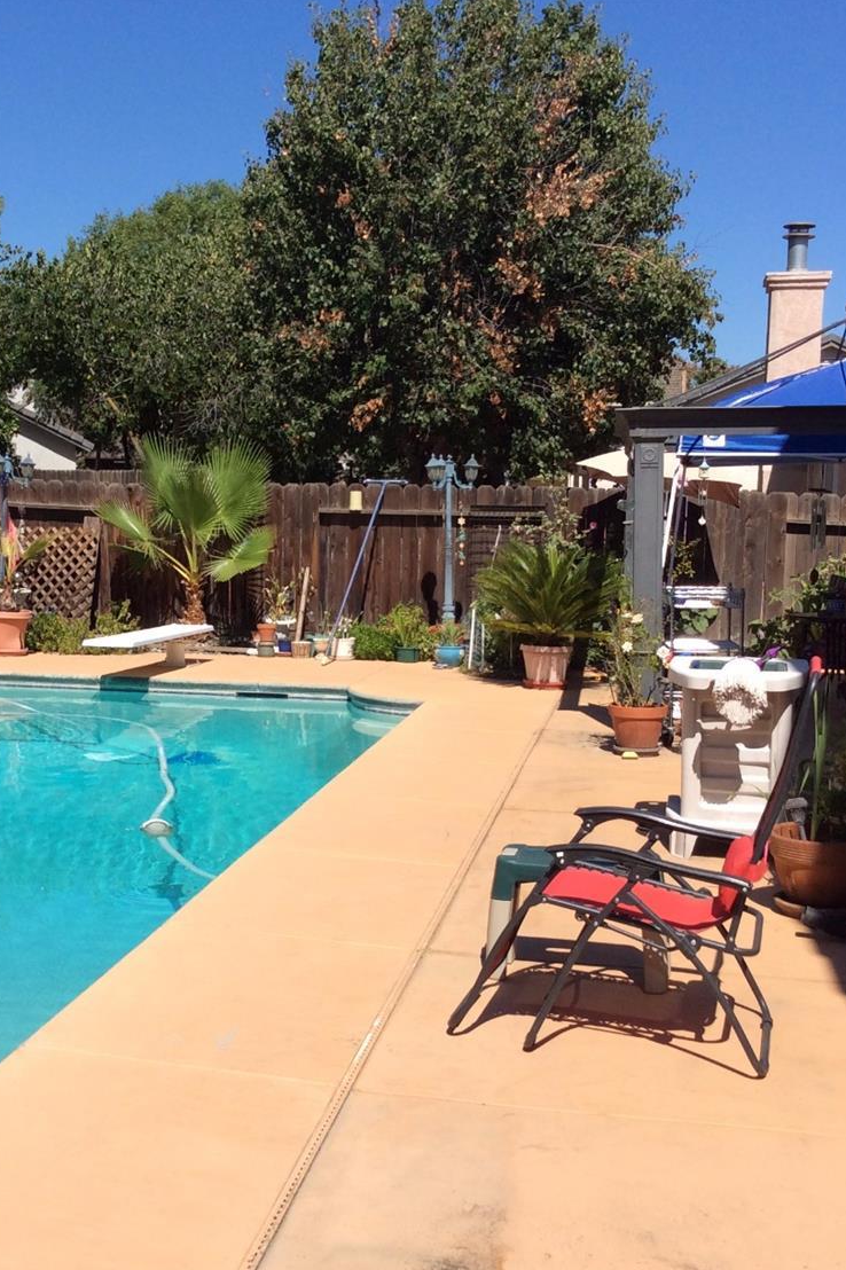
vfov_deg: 43.6
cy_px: 637
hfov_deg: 29.7
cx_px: 292
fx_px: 1587
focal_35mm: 45
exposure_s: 1/1634
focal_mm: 3.3
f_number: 2.4
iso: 32
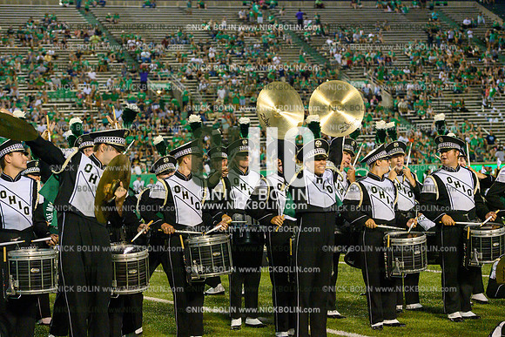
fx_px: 1291
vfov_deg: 14.9
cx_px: 252
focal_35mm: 92
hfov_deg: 22.1
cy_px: 168
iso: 10000
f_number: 4
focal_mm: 92
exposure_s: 1/1600
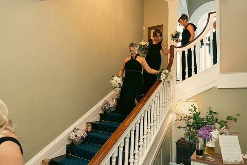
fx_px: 165
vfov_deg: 53.2
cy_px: 82
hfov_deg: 73.7
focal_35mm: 24
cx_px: 124
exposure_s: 1/160
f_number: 3.5
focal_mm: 24
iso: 1250
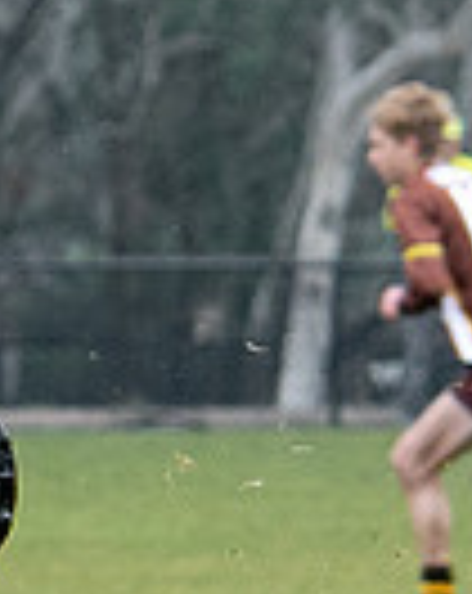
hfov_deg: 1.0
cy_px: 711
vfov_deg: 1.3
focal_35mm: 1529
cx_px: -603
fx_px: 26792
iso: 560
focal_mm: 102
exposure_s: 1/800
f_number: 4
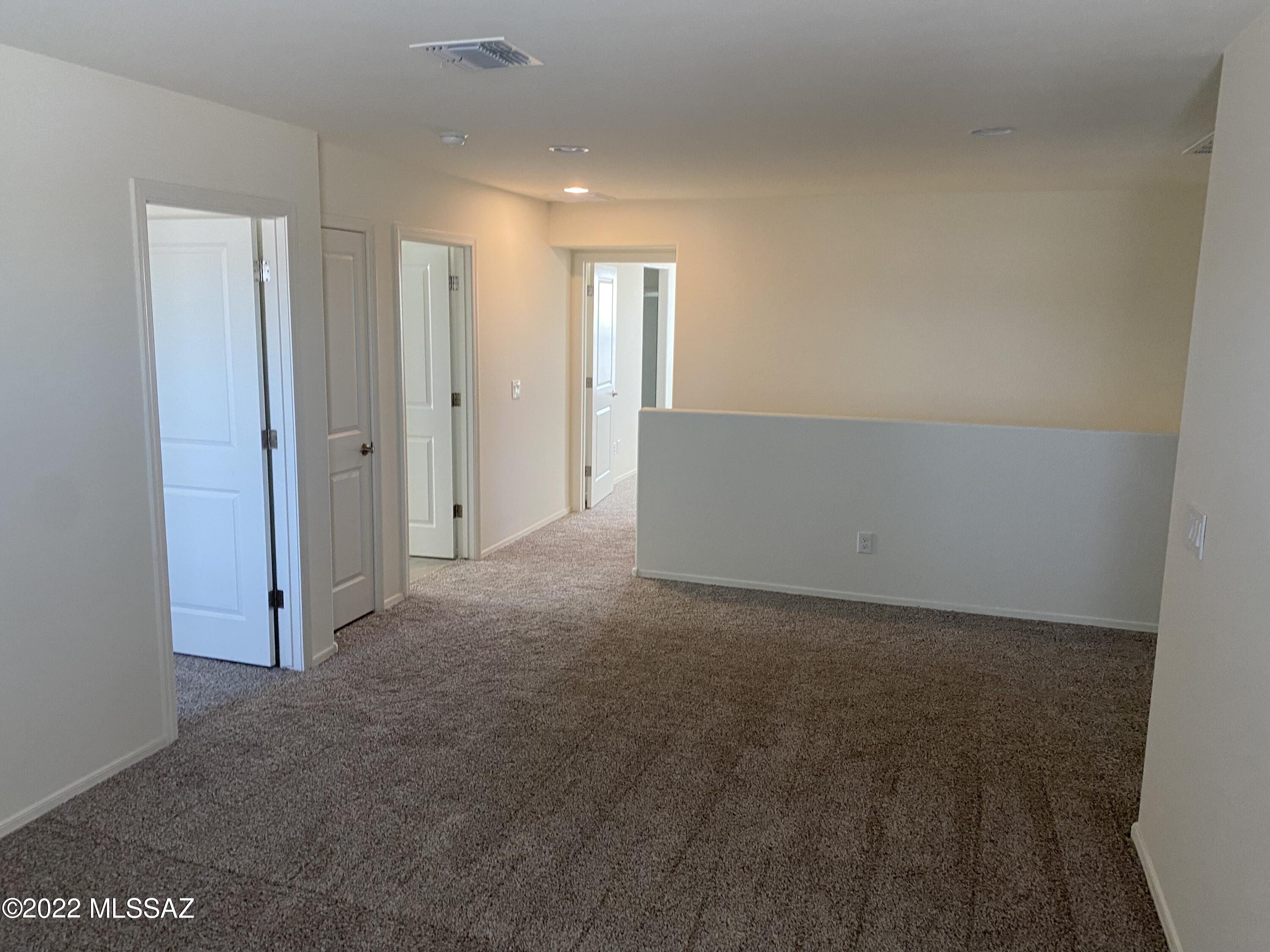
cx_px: 635
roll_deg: +0.4
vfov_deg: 53.1
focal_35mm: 26
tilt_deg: -4.0
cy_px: 476
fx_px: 954
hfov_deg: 67.3
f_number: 1.8
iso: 160
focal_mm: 4.25
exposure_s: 1/60
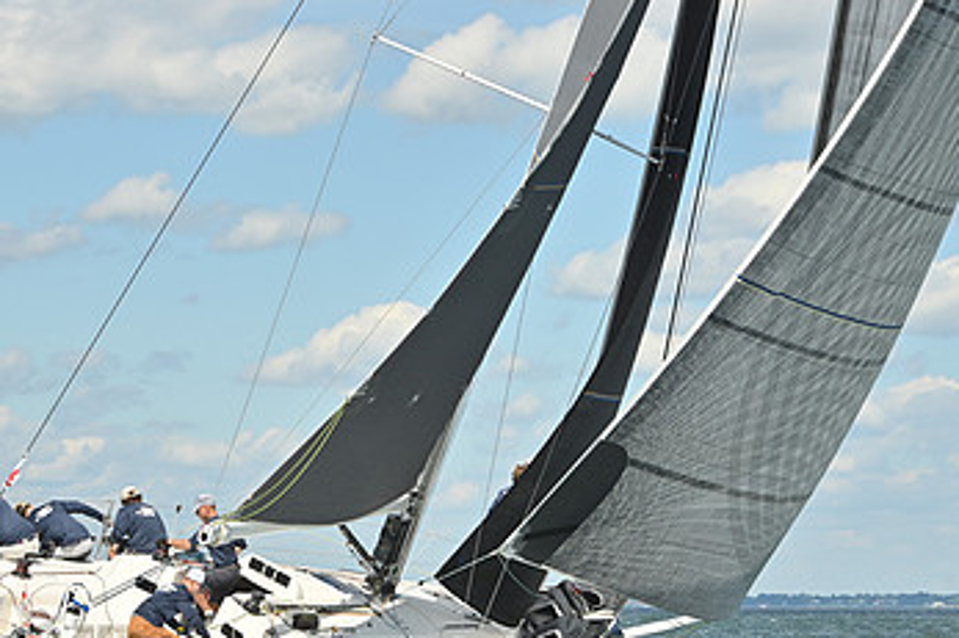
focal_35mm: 159
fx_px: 4233
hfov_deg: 12.9
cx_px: 448
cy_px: 377
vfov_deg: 8.6
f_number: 9
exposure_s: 1/1000
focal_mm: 95
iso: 250
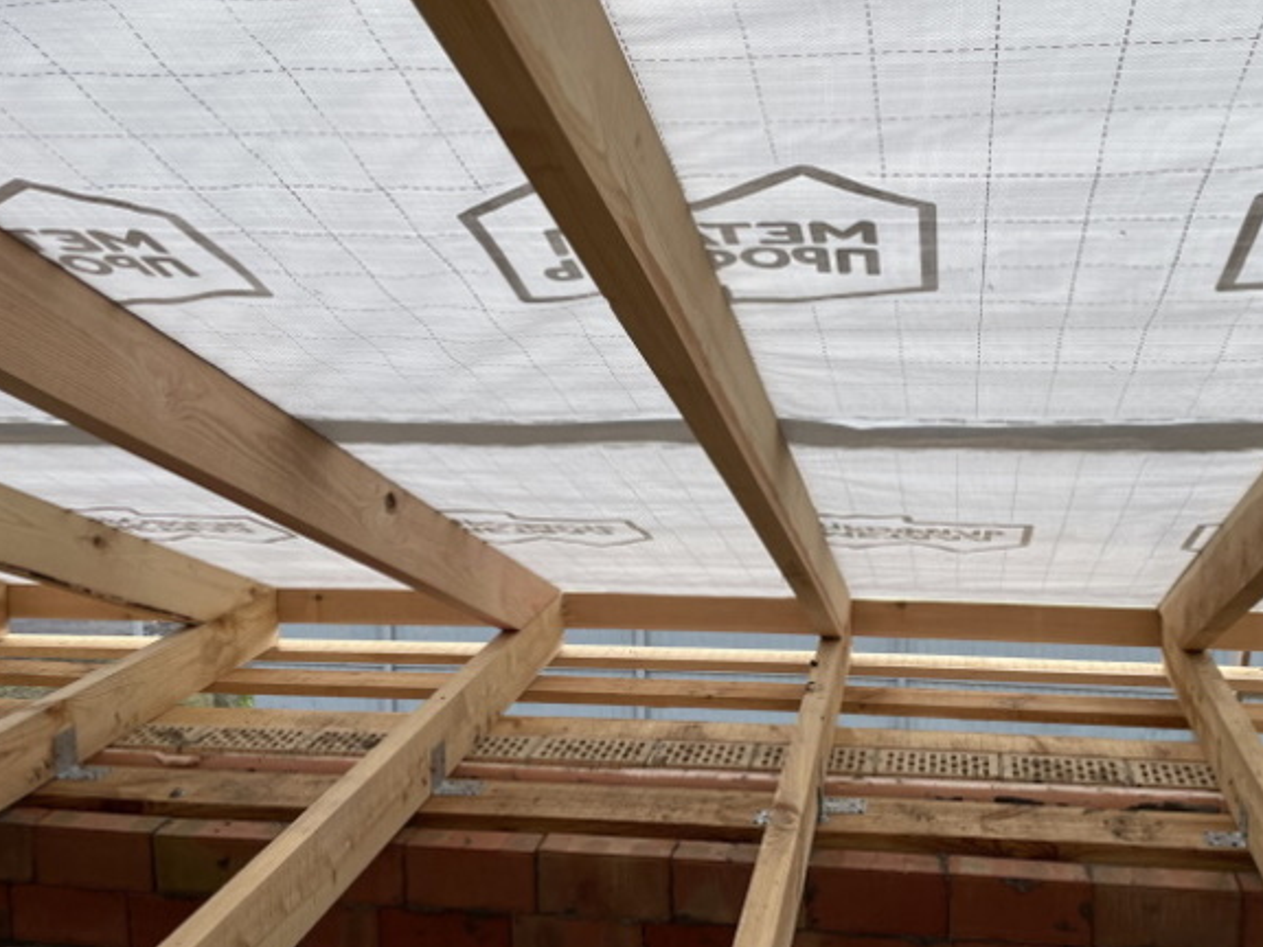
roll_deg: +0.9
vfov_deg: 40.4
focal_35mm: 35
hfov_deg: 52.0
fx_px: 1277
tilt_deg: -5.1
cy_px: 354
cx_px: 804
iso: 32
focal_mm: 4.2
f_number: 1.6
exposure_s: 1/917
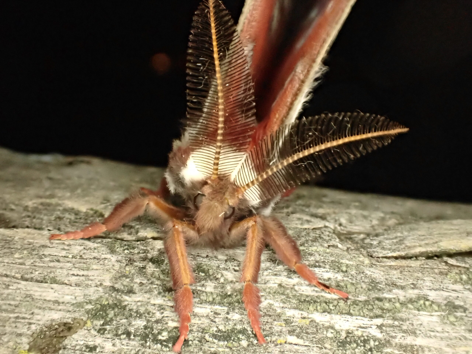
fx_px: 491
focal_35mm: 36
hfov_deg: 51.4
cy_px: 177
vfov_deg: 39.7
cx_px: 236
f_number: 3.5
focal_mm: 6.37
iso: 2500
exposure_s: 1/40
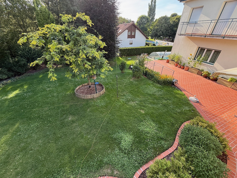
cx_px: 118
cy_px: 89
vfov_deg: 85.7
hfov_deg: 102.1
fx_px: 96
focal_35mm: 14
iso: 64
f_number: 2.2
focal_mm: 2.22
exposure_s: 1/193
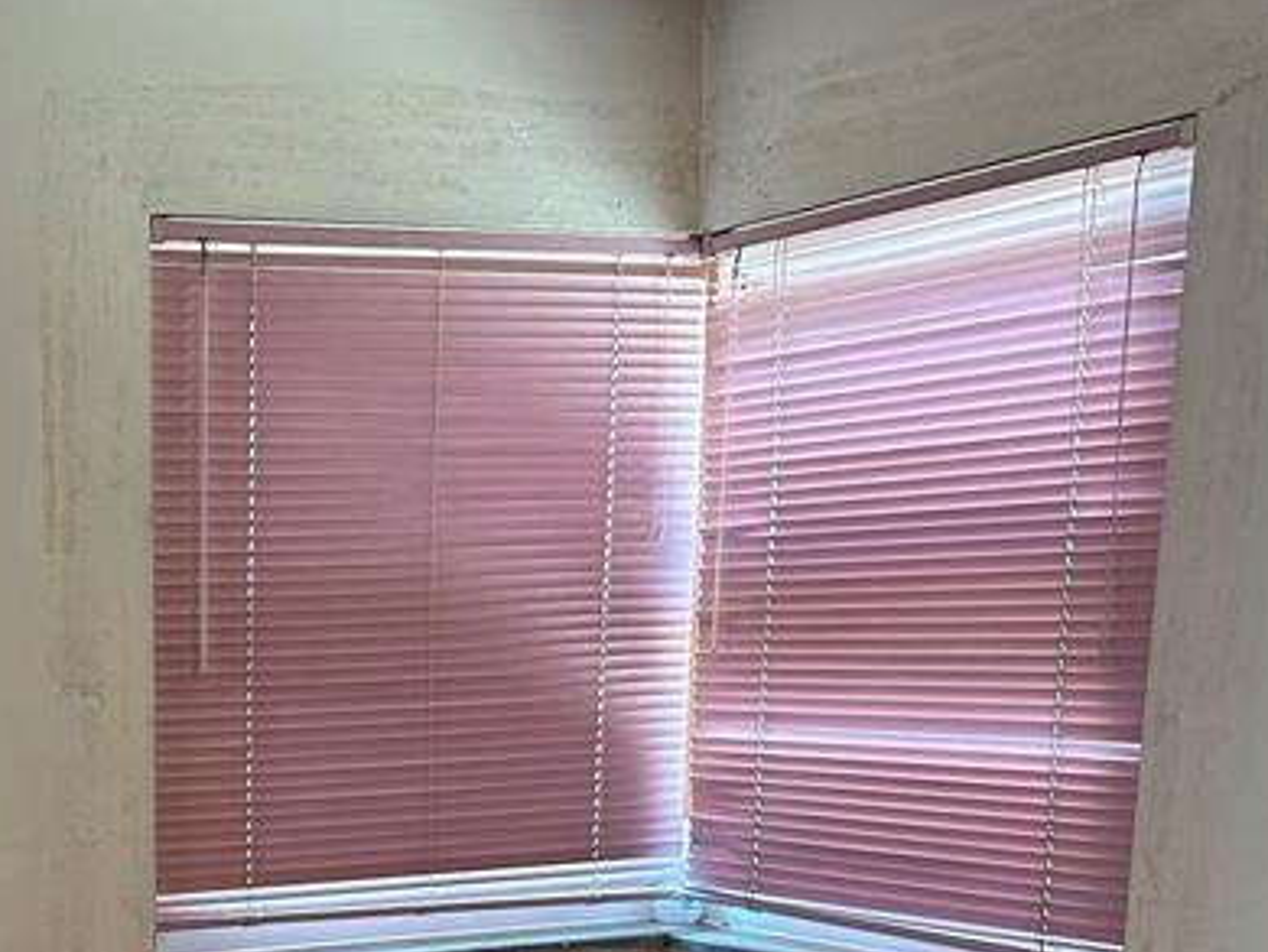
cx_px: 13
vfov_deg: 21.8
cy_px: 1108
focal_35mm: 63
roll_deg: +0.2
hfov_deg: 28.8
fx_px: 2309
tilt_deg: -11.4
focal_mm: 6.86
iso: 250
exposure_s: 1/83
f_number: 1.78
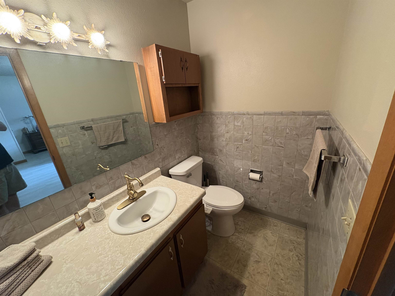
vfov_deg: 85.7
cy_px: 148
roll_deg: +4.8
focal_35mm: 14
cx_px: 198
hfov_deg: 102.1
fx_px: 160
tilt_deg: -19.1
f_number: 2.2
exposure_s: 1/60
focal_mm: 2.22
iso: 400
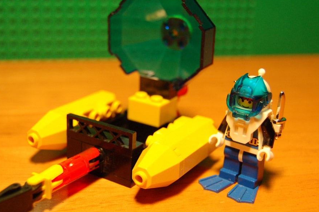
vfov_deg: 23.7
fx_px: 505
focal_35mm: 57
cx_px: 137
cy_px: 105
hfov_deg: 35.0
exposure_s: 1/60
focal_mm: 28
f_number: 4.2
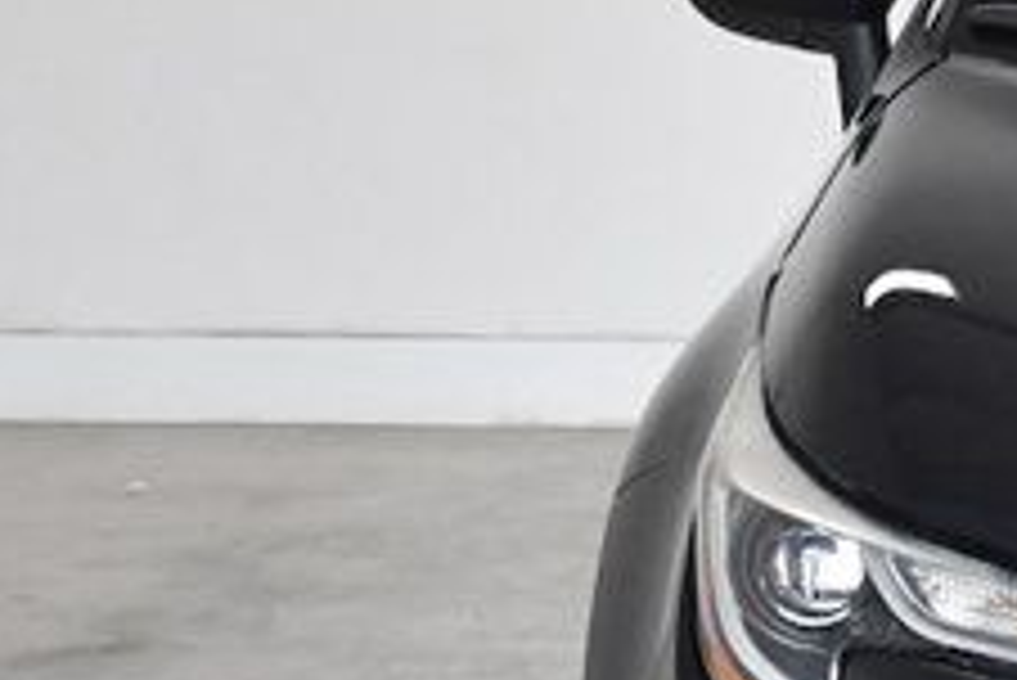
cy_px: 259
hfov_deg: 10.7
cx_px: 1782
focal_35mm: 181
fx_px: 5116
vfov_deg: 7.6
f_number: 4
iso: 2500
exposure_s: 1/2000
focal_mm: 27
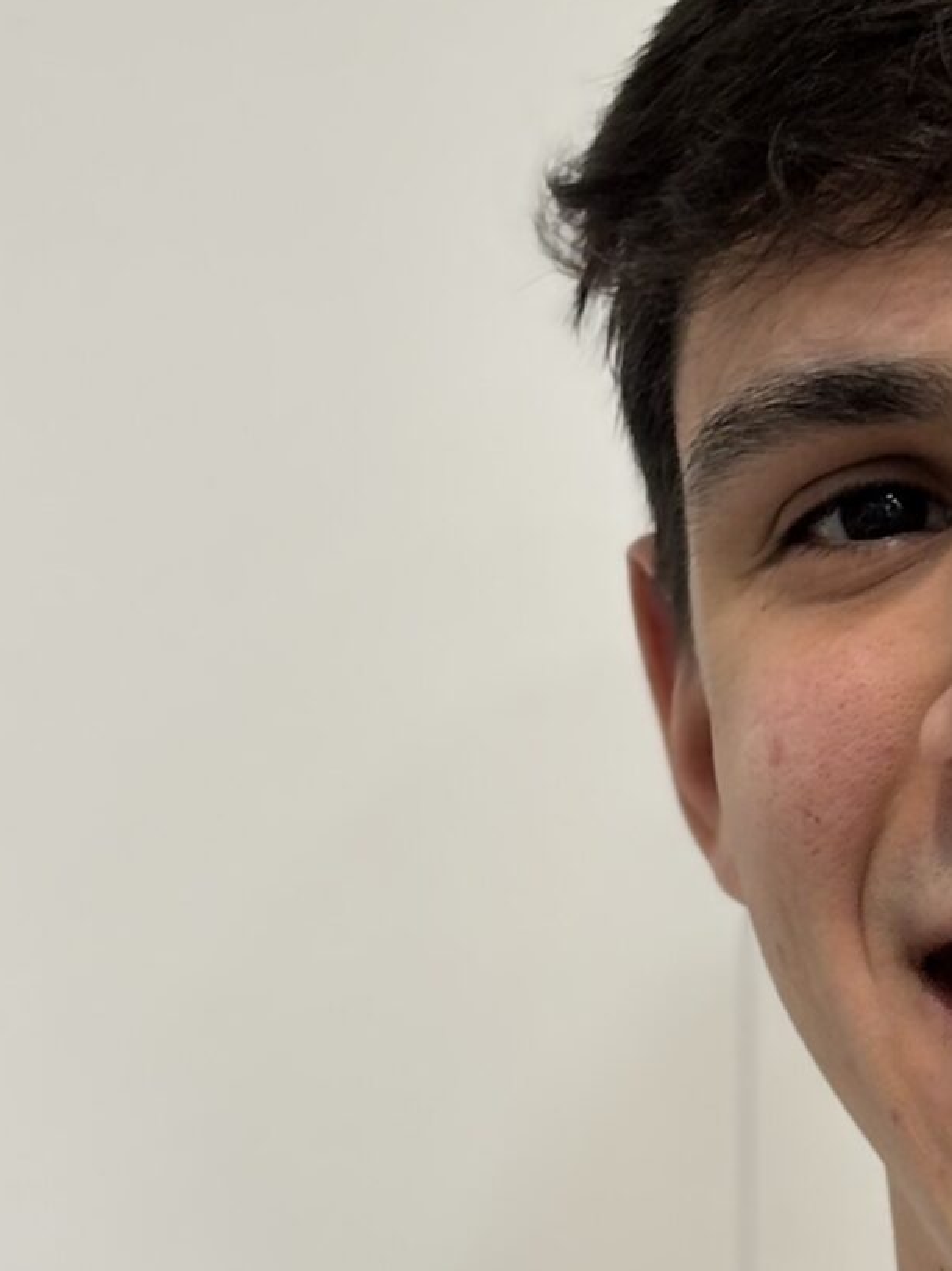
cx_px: 429
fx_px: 6751
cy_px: 1263
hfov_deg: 8.1
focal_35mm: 184
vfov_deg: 10.7
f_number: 1.6
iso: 50
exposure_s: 1/50
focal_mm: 5.96
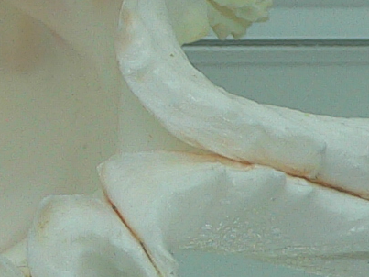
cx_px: -96
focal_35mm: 175
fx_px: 1865
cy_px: -17
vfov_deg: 8.4
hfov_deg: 11.1
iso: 80
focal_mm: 4.6
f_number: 2.8
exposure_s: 1/80
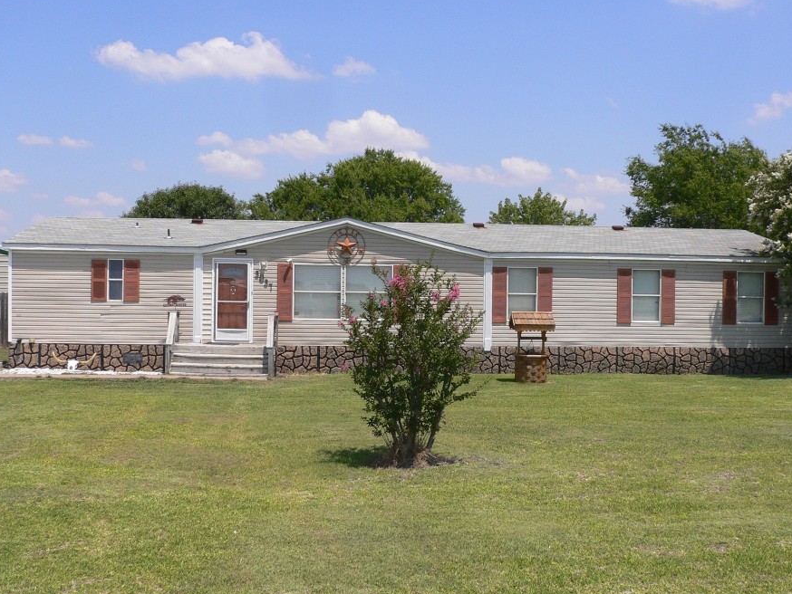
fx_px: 938
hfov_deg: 45.7
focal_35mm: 41
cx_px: 425
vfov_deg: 35.1
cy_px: 280
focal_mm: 5.8
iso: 80
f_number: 5.6
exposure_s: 1/400
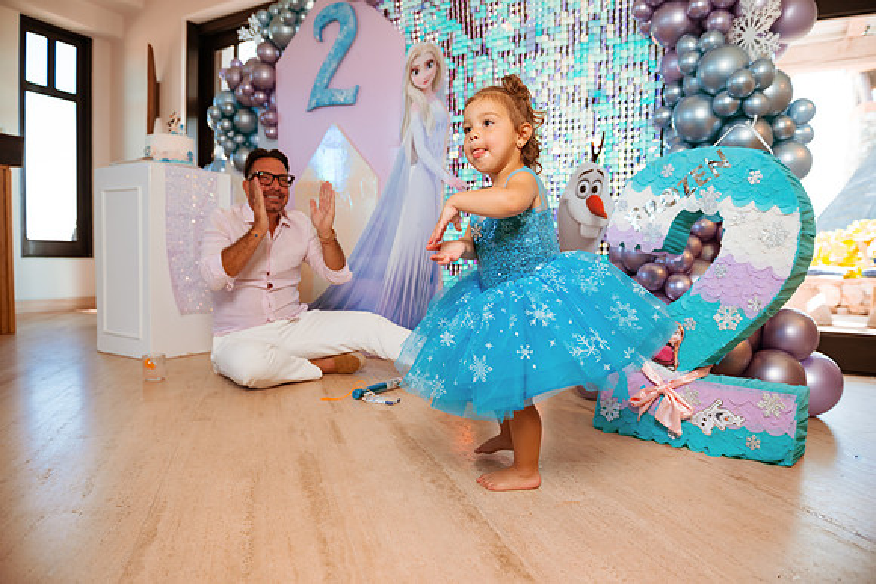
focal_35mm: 24
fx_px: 584
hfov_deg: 73.7
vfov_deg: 53.2
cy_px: 292
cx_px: 438
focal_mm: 24
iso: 800
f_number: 3.5
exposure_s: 1/400
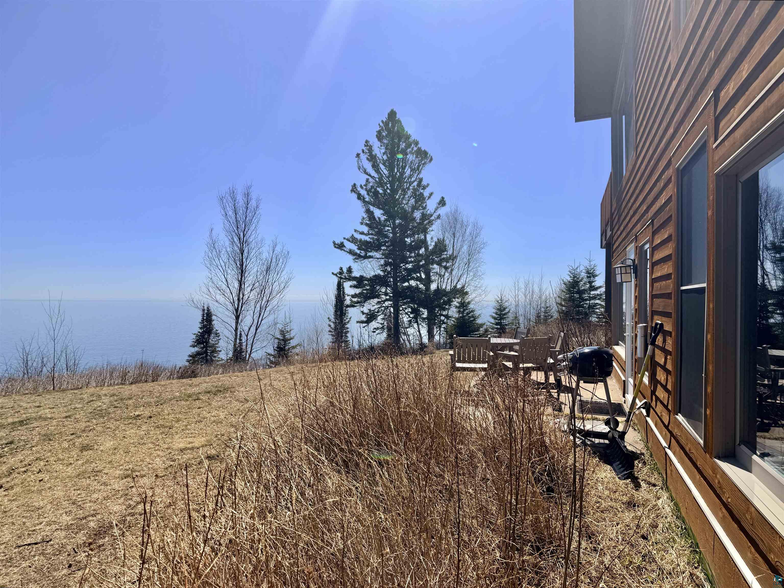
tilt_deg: -1.5
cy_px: 294
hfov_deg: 71.6
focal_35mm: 24
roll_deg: -0.1
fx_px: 543
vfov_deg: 56.8
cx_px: 392
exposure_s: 1/8130
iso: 80
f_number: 1.78
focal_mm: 6.76
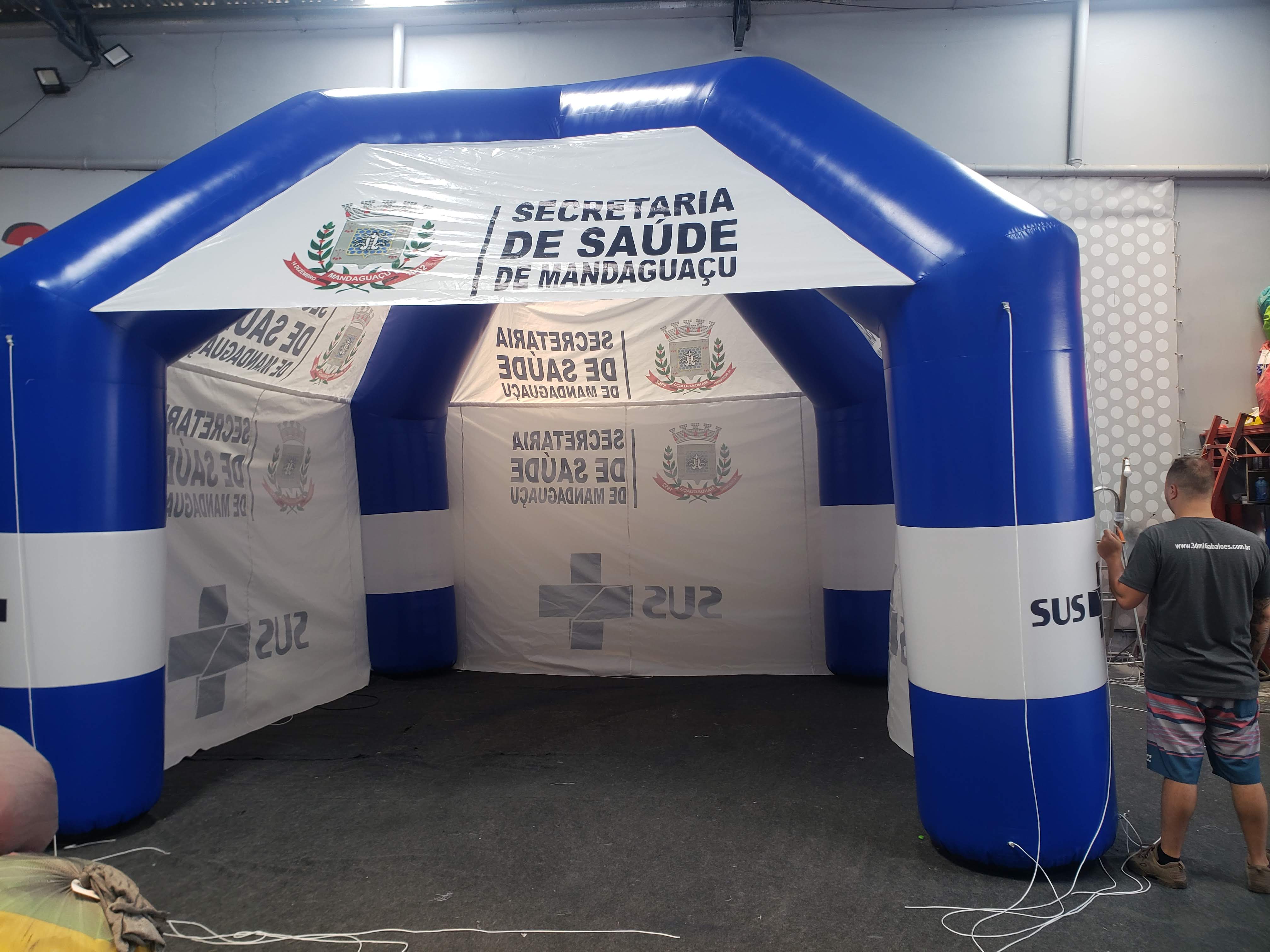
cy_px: 476
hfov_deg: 67.3
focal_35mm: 26
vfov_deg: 53.1
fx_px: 954
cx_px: 635
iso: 64
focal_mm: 4.3
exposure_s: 1/60
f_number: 2.4
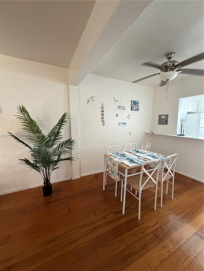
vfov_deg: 102.1
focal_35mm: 14
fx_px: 110
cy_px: 136
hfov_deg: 85.7
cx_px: 102
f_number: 2.2
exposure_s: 1/60
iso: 400
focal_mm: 2.22
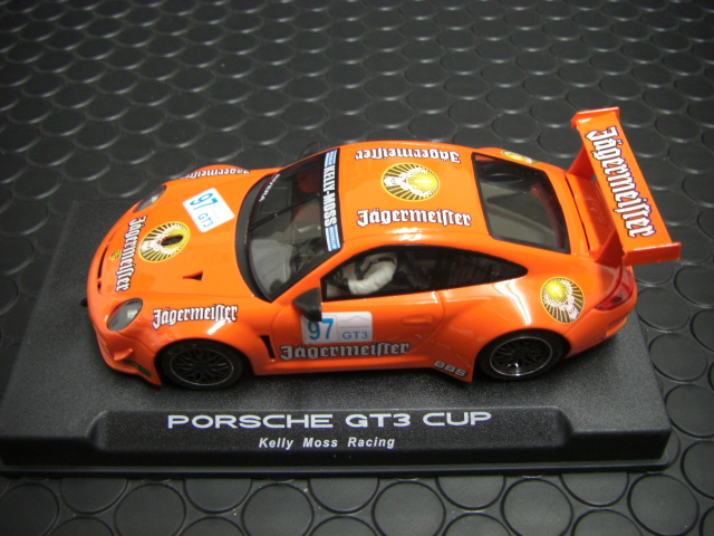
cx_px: 357
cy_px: 268
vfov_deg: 37.7
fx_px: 784
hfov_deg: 49.0
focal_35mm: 38
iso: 200
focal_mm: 6.3
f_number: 3.4
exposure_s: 1/15
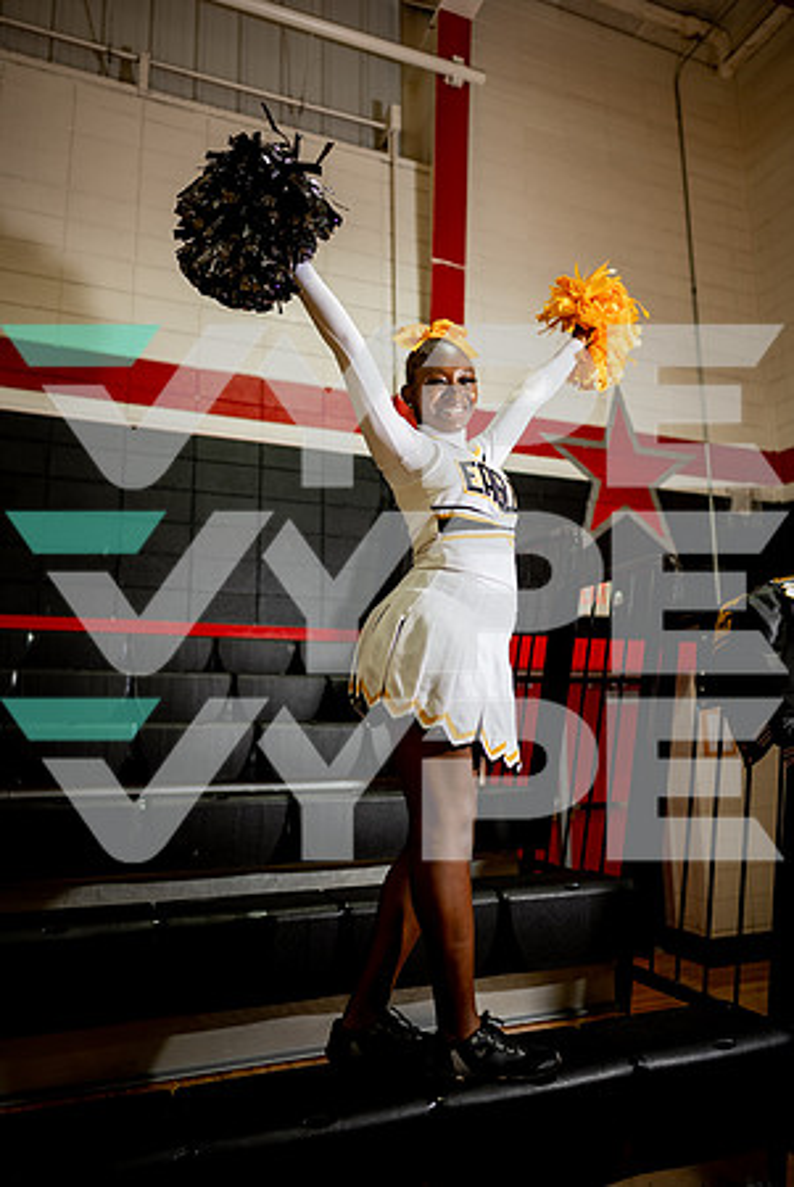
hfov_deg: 53.2
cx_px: 397
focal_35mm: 24
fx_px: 792
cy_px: 594
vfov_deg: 73.7
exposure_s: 1/400
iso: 160
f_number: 1.4
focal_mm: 24
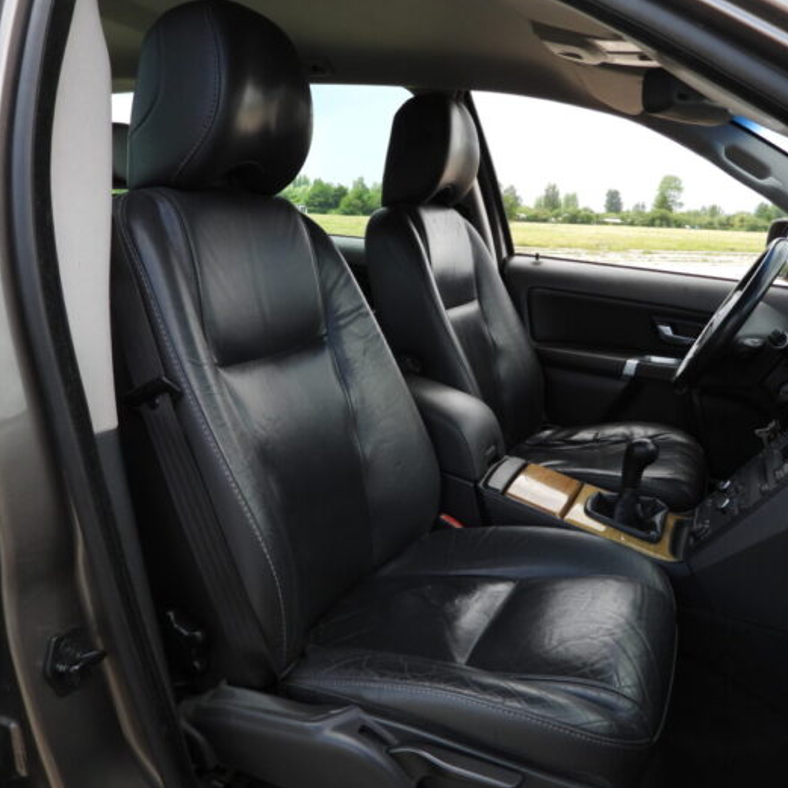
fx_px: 747
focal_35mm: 29
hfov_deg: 55.5
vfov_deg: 55.6
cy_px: 399
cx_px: 437
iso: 100
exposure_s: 1/320
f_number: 2.8
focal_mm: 4.3
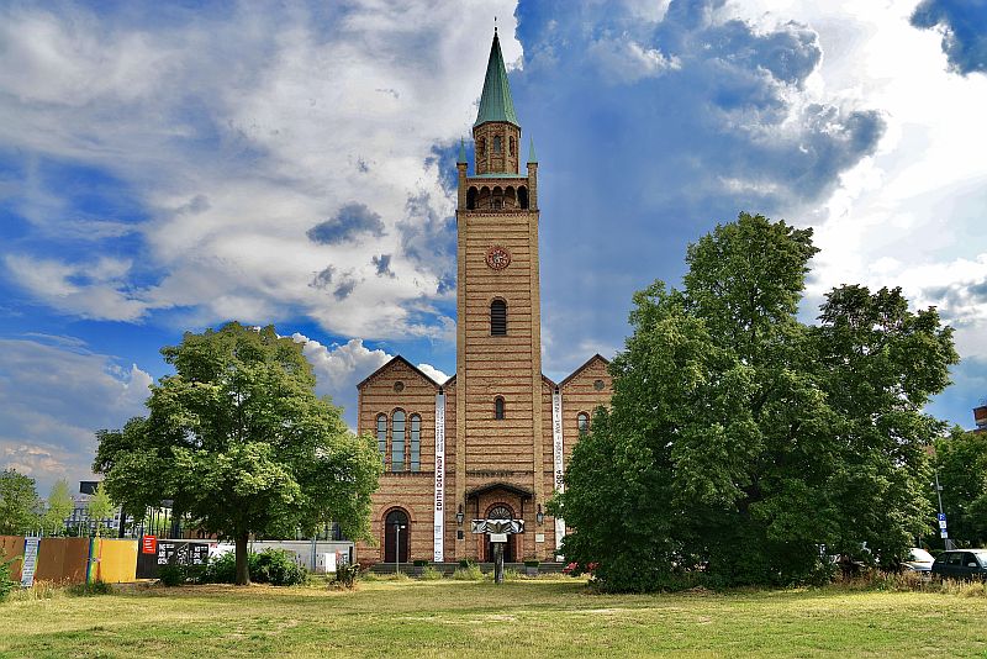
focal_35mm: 28
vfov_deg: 46.4
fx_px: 768
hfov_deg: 65.5
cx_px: 494
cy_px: 330
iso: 200
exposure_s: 1/320
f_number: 9
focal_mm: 28
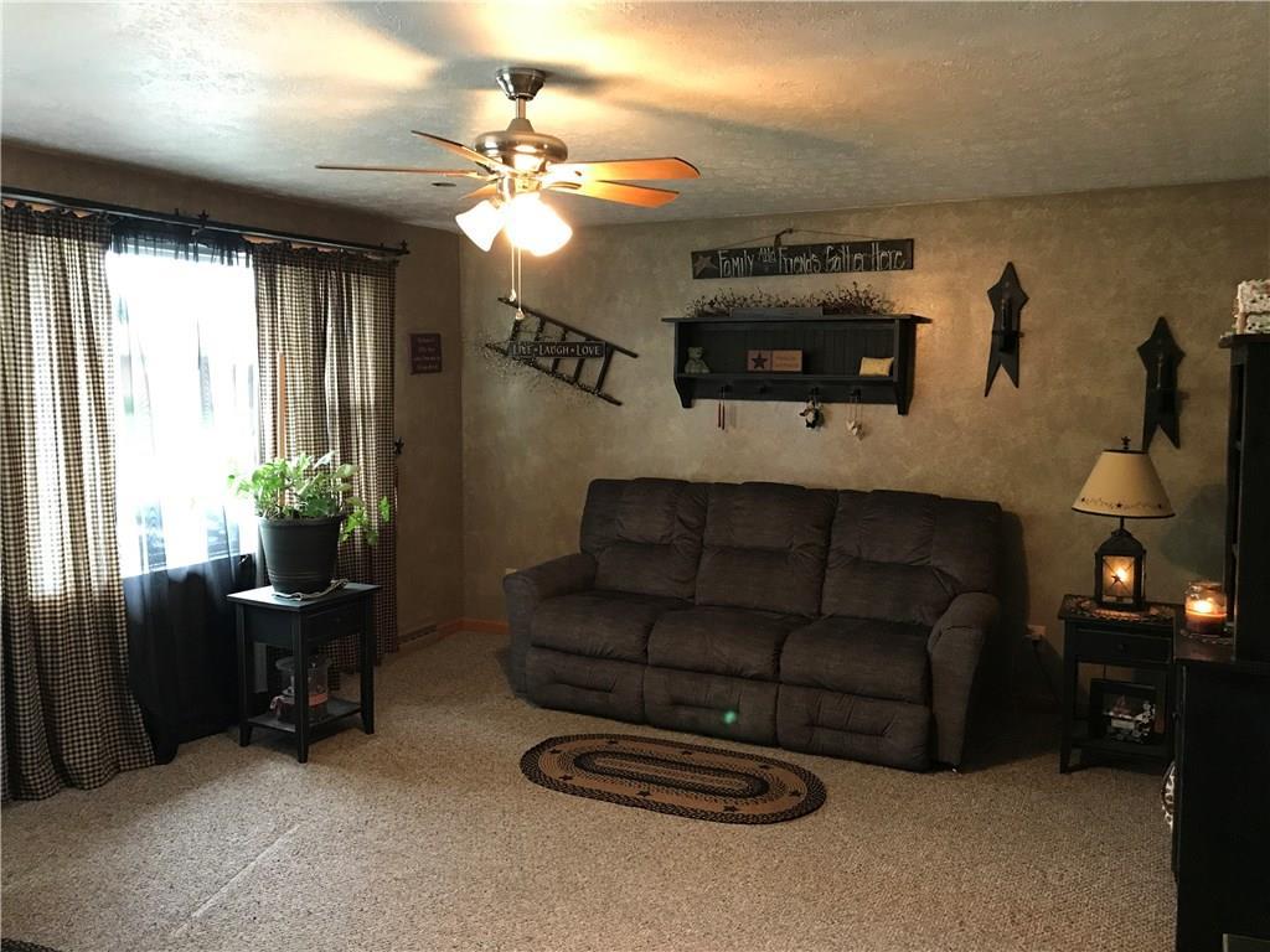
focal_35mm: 28
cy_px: 476
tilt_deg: -5.9
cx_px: 635
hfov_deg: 63.4
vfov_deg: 49.7
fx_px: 1027
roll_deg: -1.1
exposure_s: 1/15
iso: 100
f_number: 1.8
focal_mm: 3.99
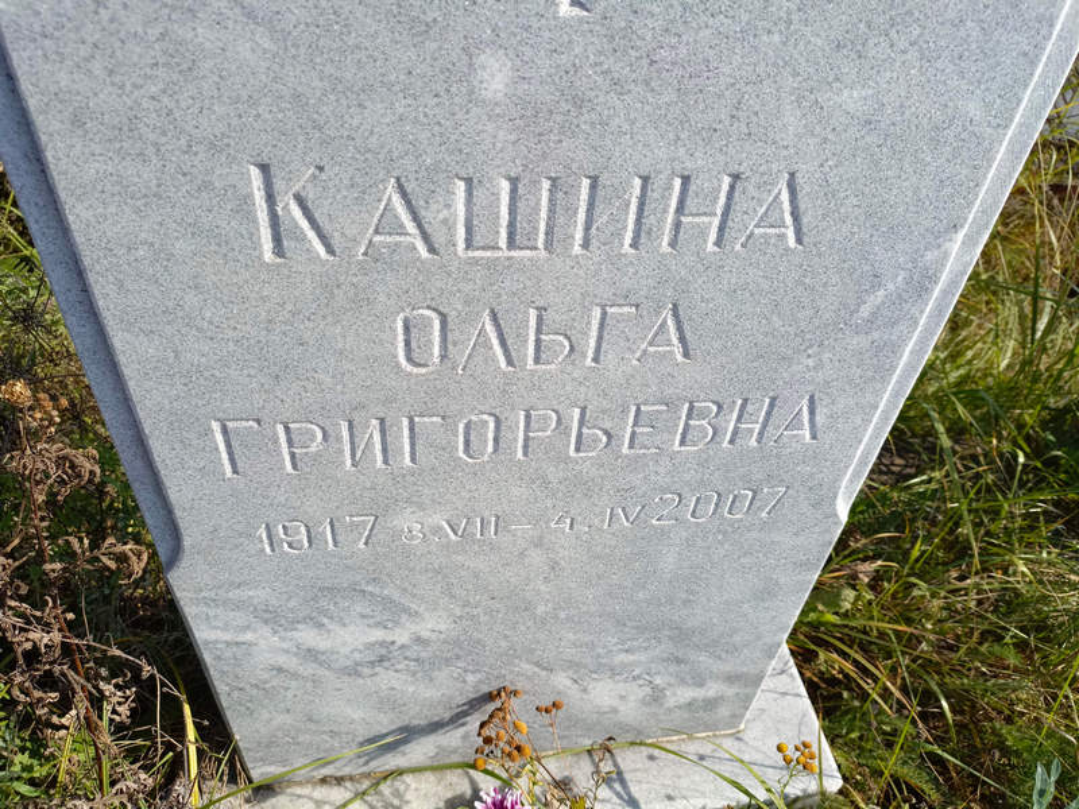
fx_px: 779
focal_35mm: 25
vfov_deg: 54.9
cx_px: 540
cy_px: 404
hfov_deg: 69.4
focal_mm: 4.76
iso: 115
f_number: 1.69
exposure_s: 1/809
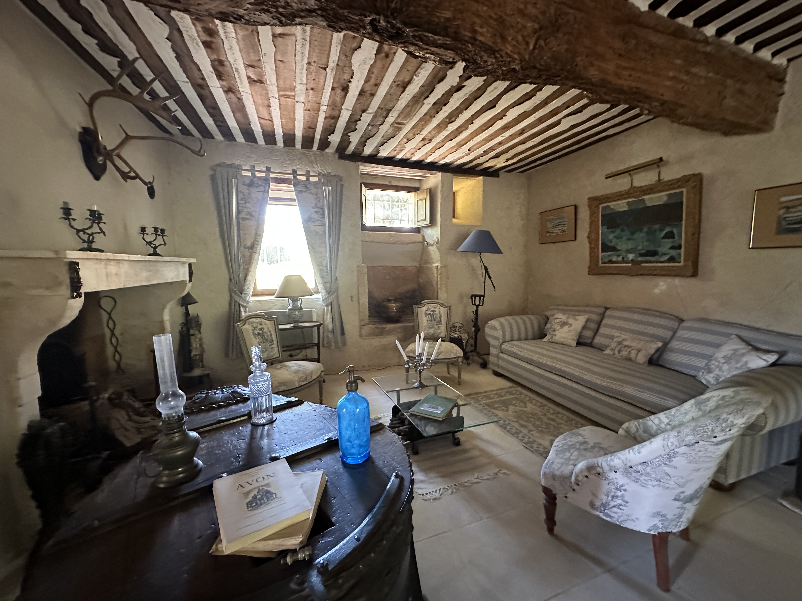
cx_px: 401
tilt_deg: -6.2
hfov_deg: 102.1
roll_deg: +0.1
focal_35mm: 14
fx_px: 324
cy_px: 300
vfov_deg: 85.7
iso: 1000
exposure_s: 1/60
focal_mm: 2.22
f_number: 2.2
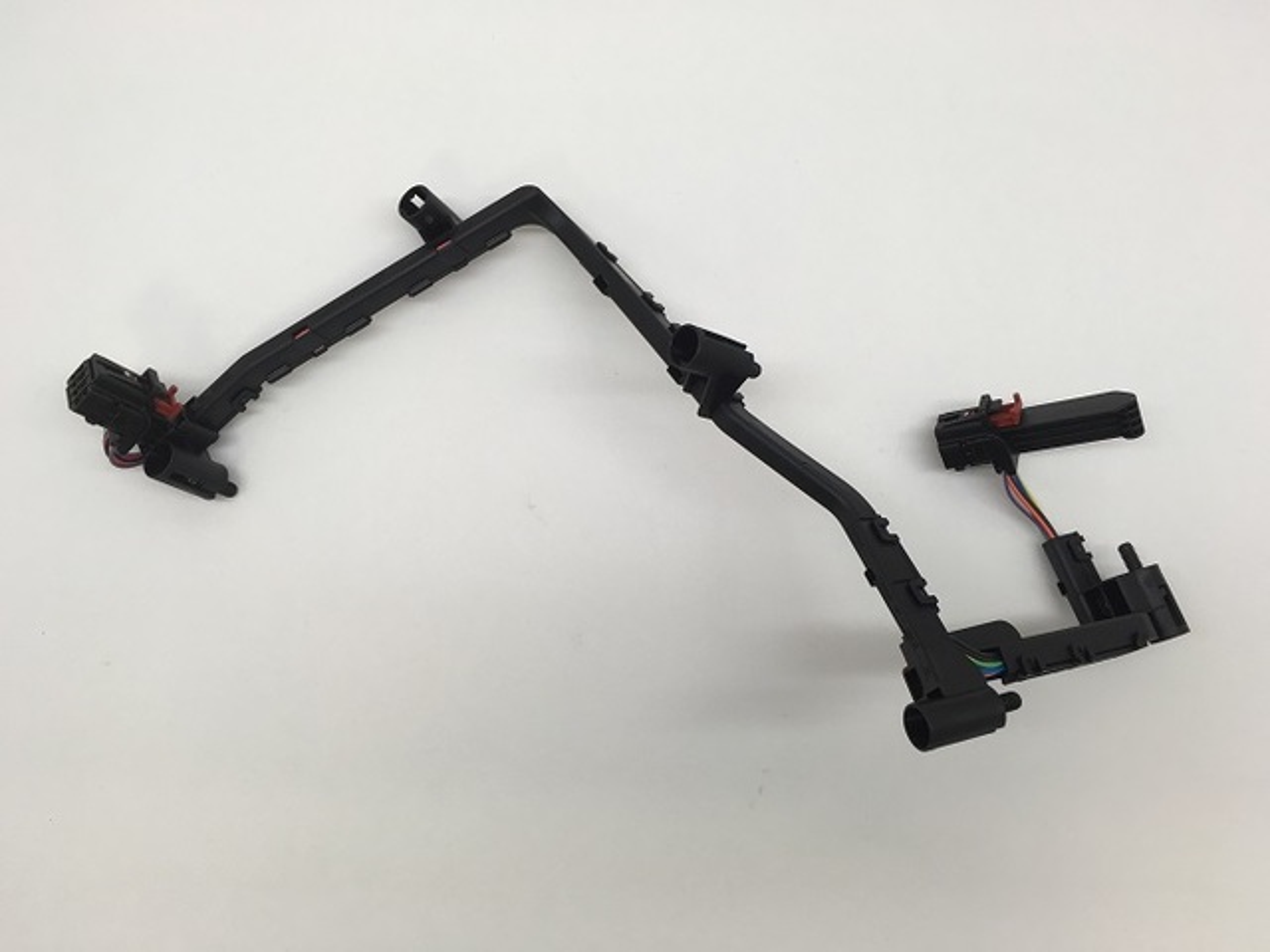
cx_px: 635
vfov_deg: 48.2
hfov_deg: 61.7
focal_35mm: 29
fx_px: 1064
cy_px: 476
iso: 32
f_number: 2.2
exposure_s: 1/60
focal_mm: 4.15
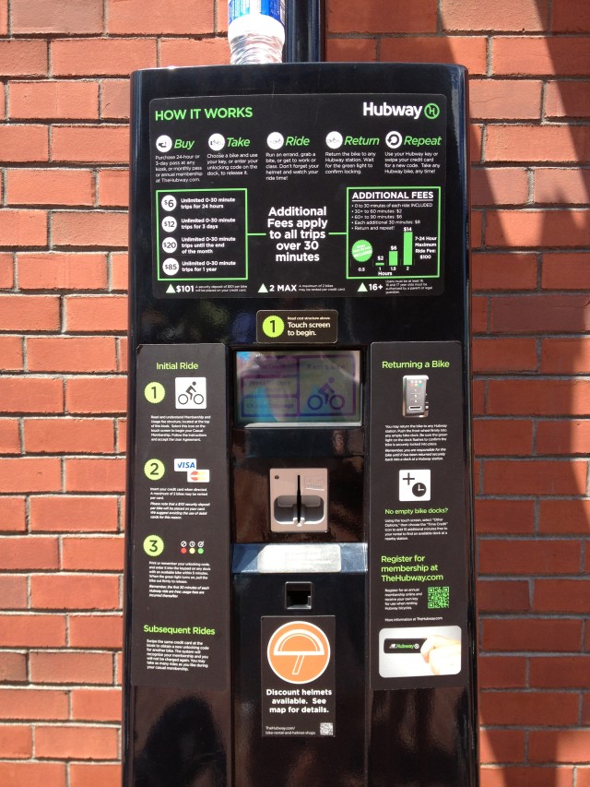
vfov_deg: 52.6
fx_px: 795
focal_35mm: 35
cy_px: 394
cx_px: 295
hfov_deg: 40.7
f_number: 2.4
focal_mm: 4.28
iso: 50
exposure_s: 1/442
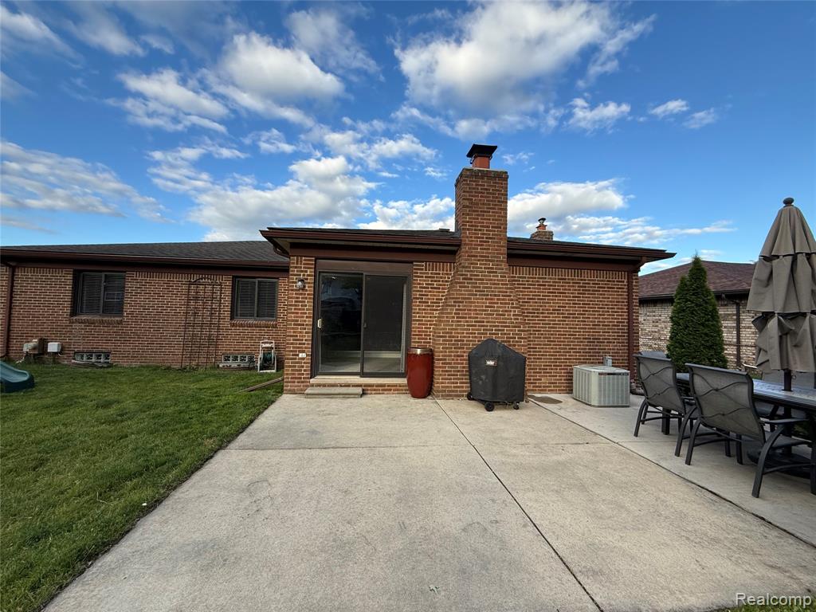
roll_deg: -1.4
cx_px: 408
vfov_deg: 85.7
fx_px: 330
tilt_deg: +3.2
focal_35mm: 14
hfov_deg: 102.1
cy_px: 306
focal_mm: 2.22
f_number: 2.2
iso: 50
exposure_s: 1/518
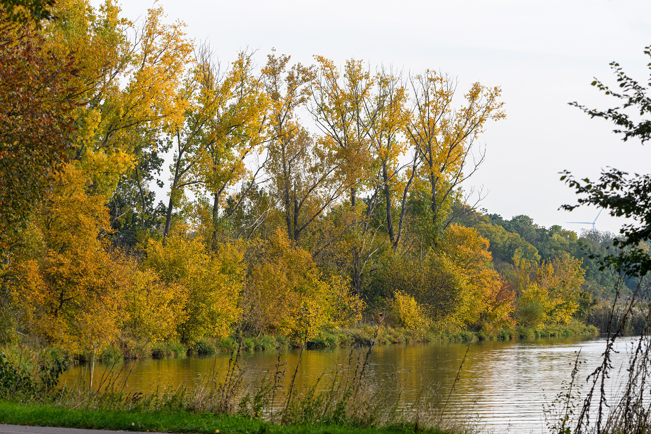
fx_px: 4068
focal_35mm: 225
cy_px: 217
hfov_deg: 9.1
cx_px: 326
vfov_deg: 6.1
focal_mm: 150
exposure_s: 1/640
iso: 400
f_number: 9
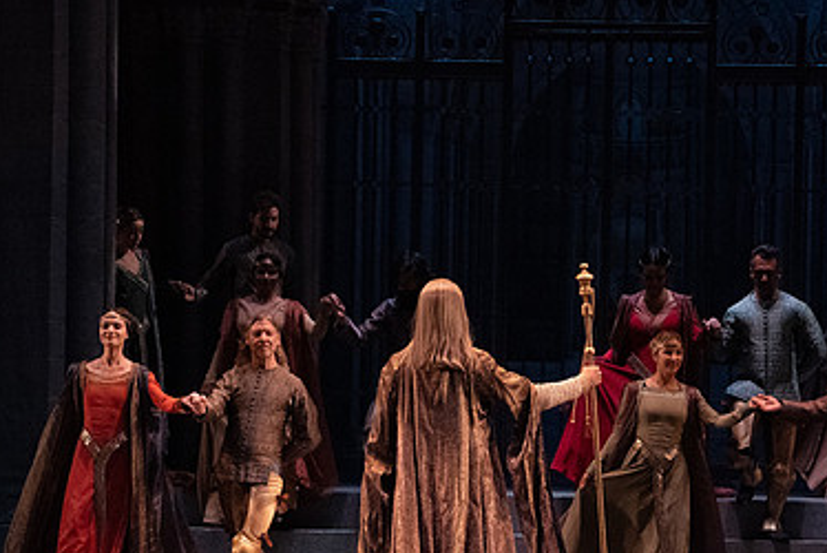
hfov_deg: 9.0
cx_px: 544
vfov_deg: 6.0
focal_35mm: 228
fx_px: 5242
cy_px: 408
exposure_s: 1/320
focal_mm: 147
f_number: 9
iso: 20000
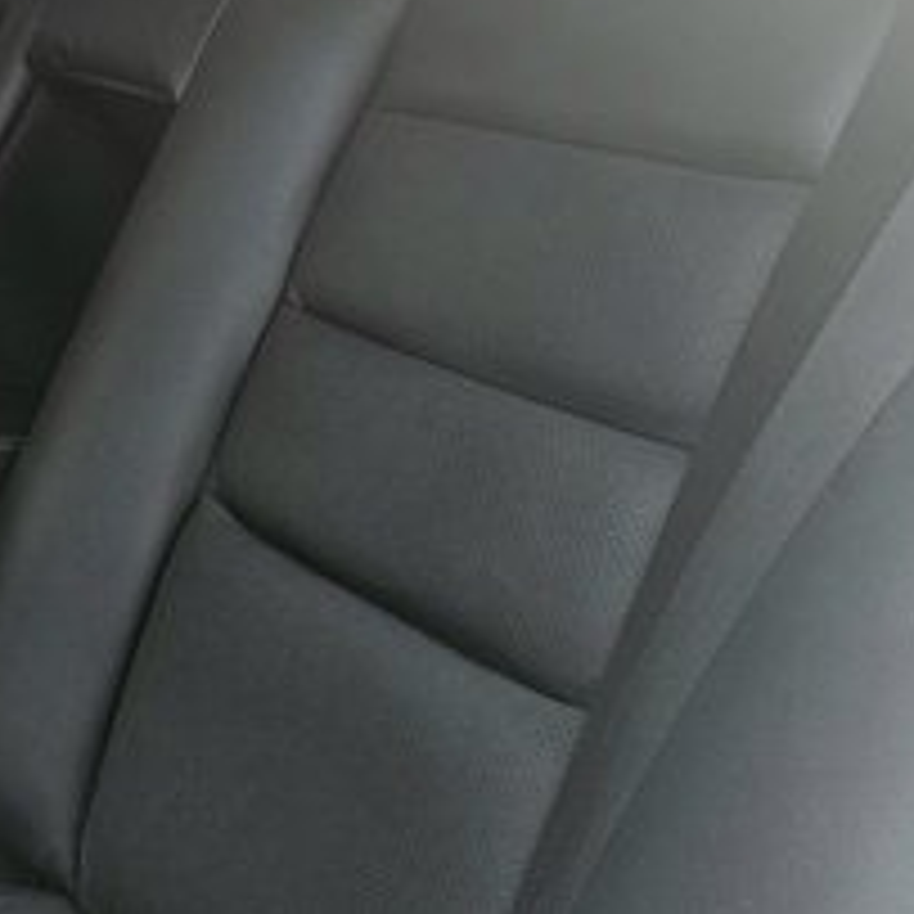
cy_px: 243
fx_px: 1195
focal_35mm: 40
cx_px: 140
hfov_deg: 39.6
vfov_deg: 40.8
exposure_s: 1/143
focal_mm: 5.4
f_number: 1.8
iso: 500
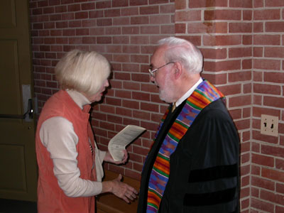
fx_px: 484
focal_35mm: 59
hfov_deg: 32.7
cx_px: 142
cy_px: 106
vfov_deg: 24.8
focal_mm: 12.2
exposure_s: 1/60.3
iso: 100
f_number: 3
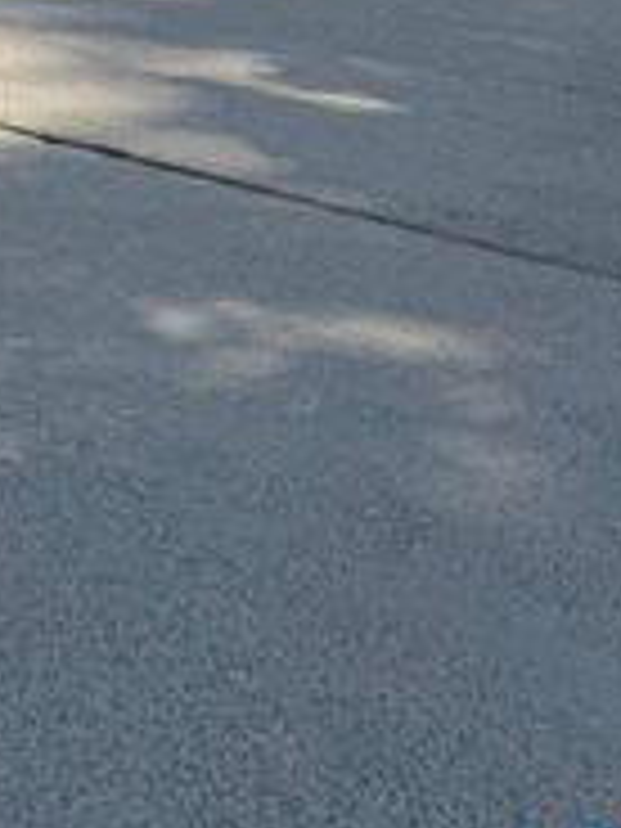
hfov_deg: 15.6
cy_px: -578
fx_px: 2081
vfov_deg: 18.5
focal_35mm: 87
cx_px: -315
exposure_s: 1/4673
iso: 80
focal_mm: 6.76
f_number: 1.78
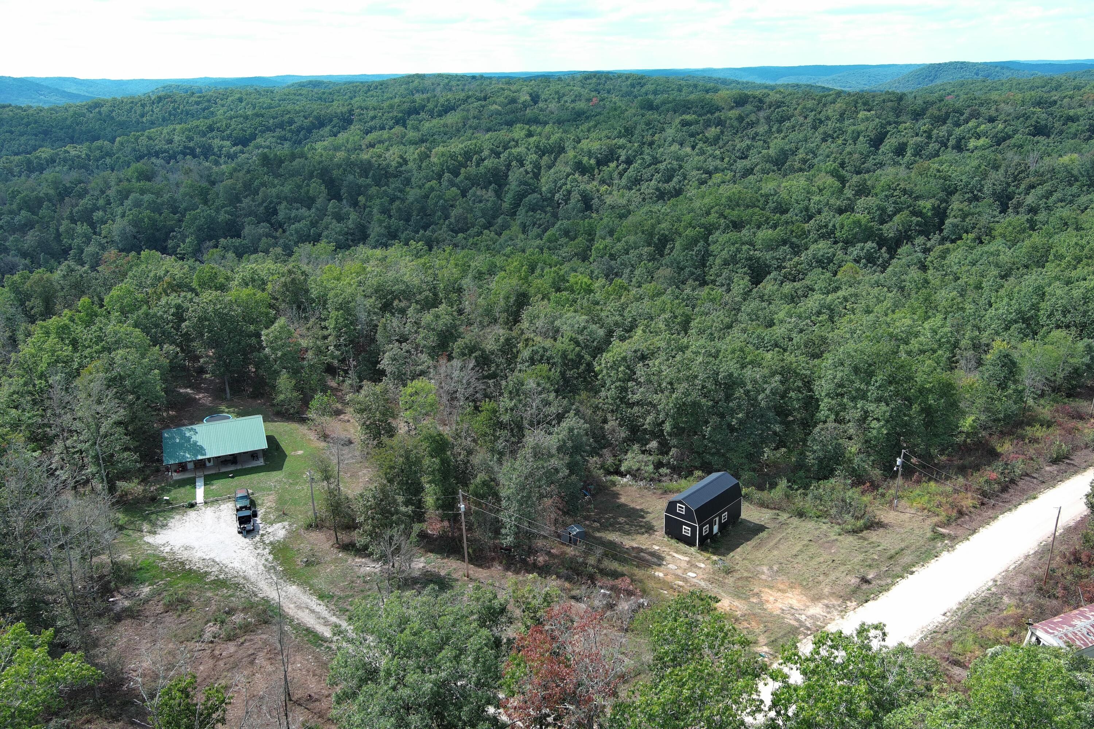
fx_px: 881
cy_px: 364
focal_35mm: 29
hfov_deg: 63.7
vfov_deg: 45.0
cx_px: 547
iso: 100
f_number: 2.8
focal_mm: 10.57
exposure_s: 1/704
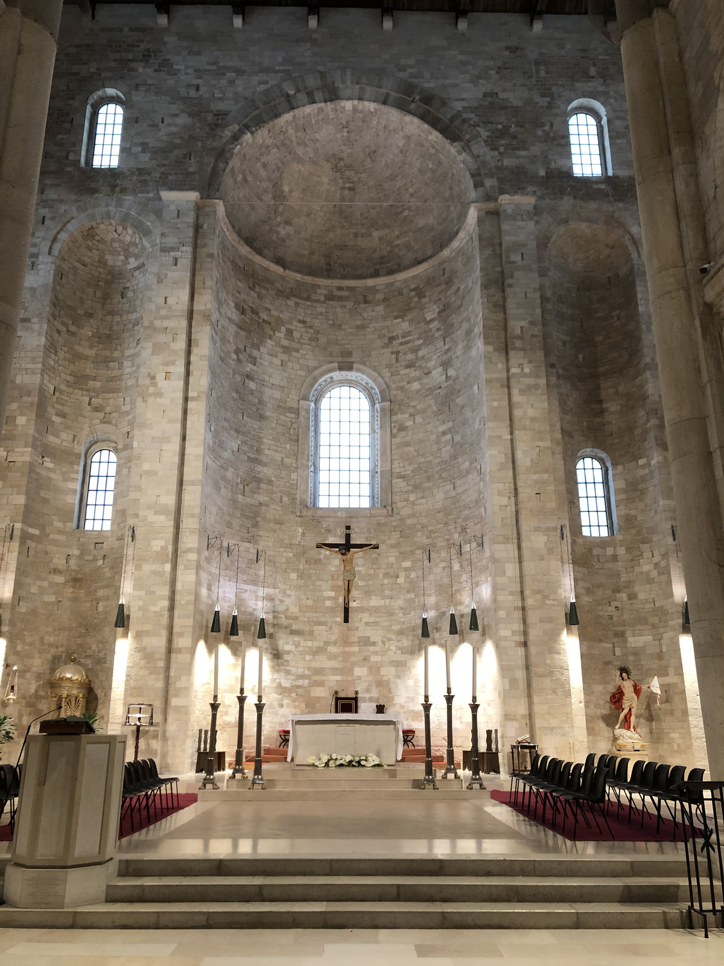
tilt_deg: +17.5
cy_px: 483
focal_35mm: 28
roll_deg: +0.4
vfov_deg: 63.4
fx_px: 781
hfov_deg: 49.7
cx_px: 362
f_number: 1.8
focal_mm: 4
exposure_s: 1/17
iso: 40
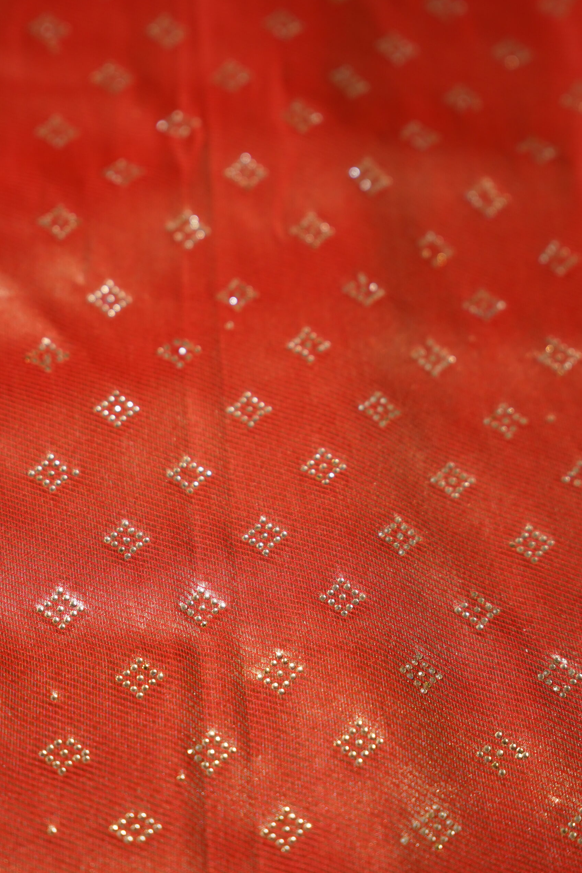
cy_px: 440
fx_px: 2570
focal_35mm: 106
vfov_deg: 19.3
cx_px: 293
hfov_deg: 12.9
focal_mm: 70
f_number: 2.8
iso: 500
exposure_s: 1/200
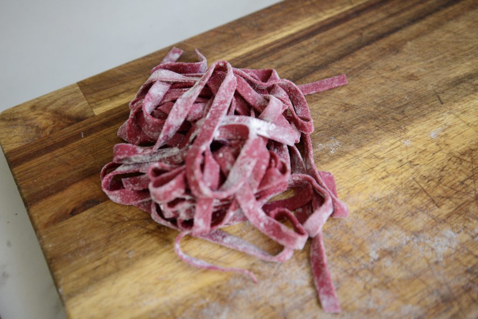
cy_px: 160
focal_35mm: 44
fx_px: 585
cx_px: 239
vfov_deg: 30.6
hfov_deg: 44.5
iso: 2500
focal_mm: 44
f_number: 5.6
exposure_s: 1/80
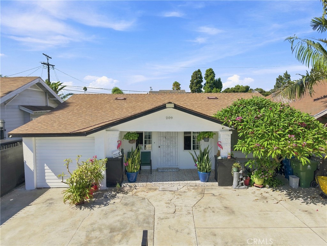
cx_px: 164
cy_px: 123
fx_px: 227
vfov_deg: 56.8
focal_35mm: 24
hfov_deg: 71.6
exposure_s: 1/3200
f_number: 1.8
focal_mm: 8.7
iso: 200
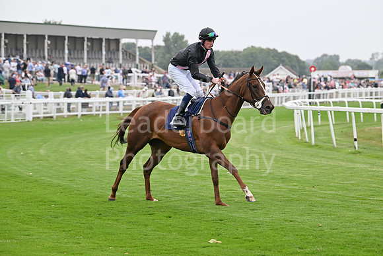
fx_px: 1490
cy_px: 128
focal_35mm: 140
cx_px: 192
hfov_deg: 14.7
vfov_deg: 9.8
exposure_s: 1/500
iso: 640
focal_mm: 140
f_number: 5
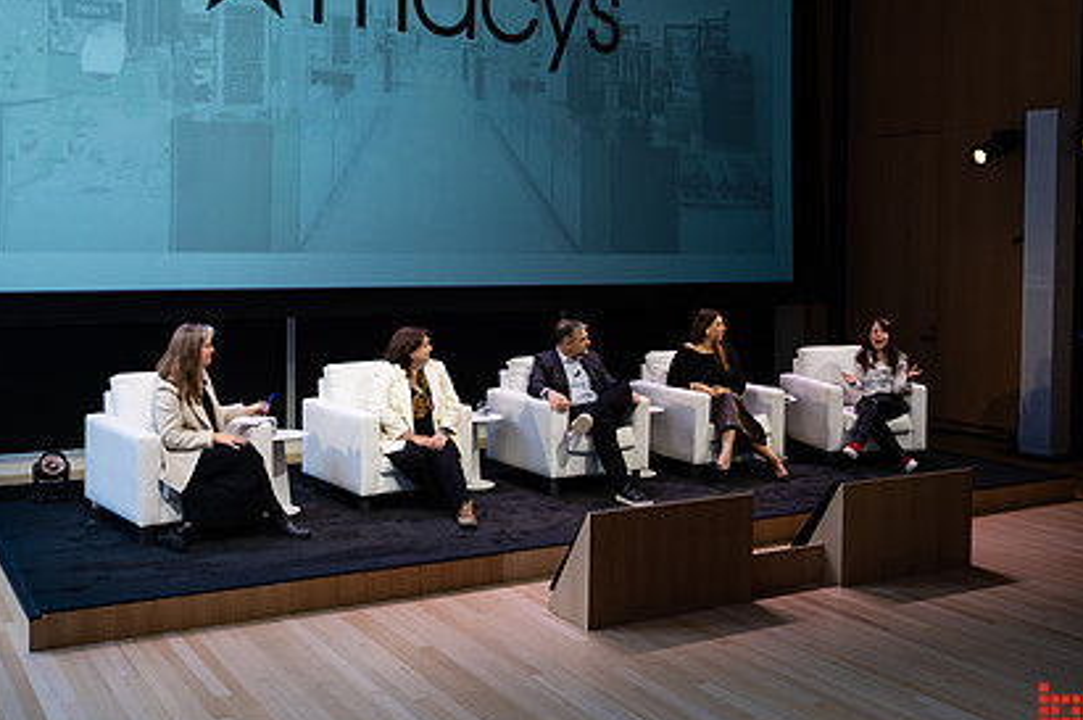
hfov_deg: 48.3
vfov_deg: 33.2
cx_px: 460
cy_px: 274
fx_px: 1202
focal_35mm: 40
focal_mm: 26
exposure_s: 1/125
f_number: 3.2
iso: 125
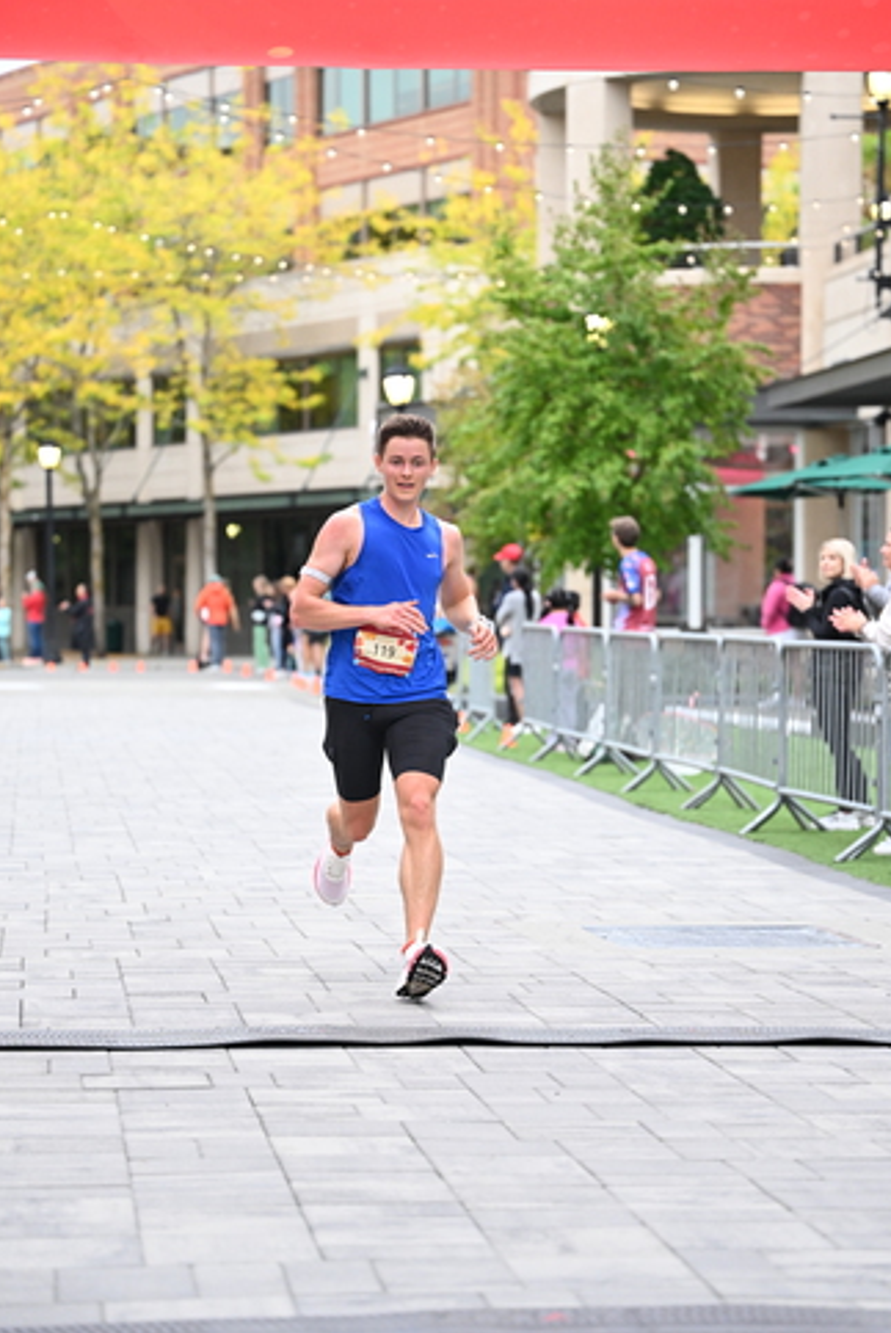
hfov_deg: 13.9
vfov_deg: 20.6
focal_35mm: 99
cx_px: 446
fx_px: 3667
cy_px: 638
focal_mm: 87
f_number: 2.8
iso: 1600
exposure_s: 1/800
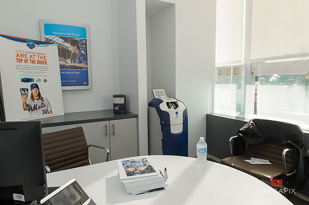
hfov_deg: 73.8
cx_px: 154
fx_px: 206
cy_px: 102
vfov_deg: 53.1
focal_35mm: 24
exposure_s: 1/250
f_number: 7.1
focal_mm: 24
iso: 640
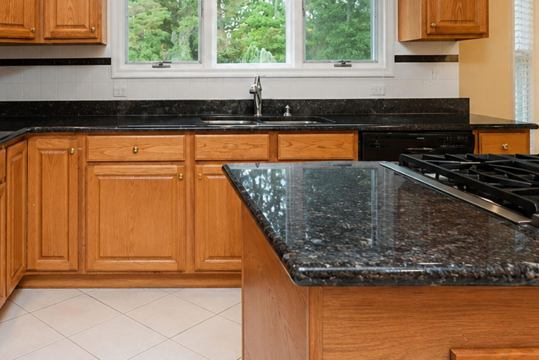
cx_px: 184
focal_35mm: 31
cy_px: 57
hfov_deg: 59.0
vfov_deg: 40.1
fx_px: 464
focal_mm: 16
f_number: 4
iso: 64
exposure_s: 1/25
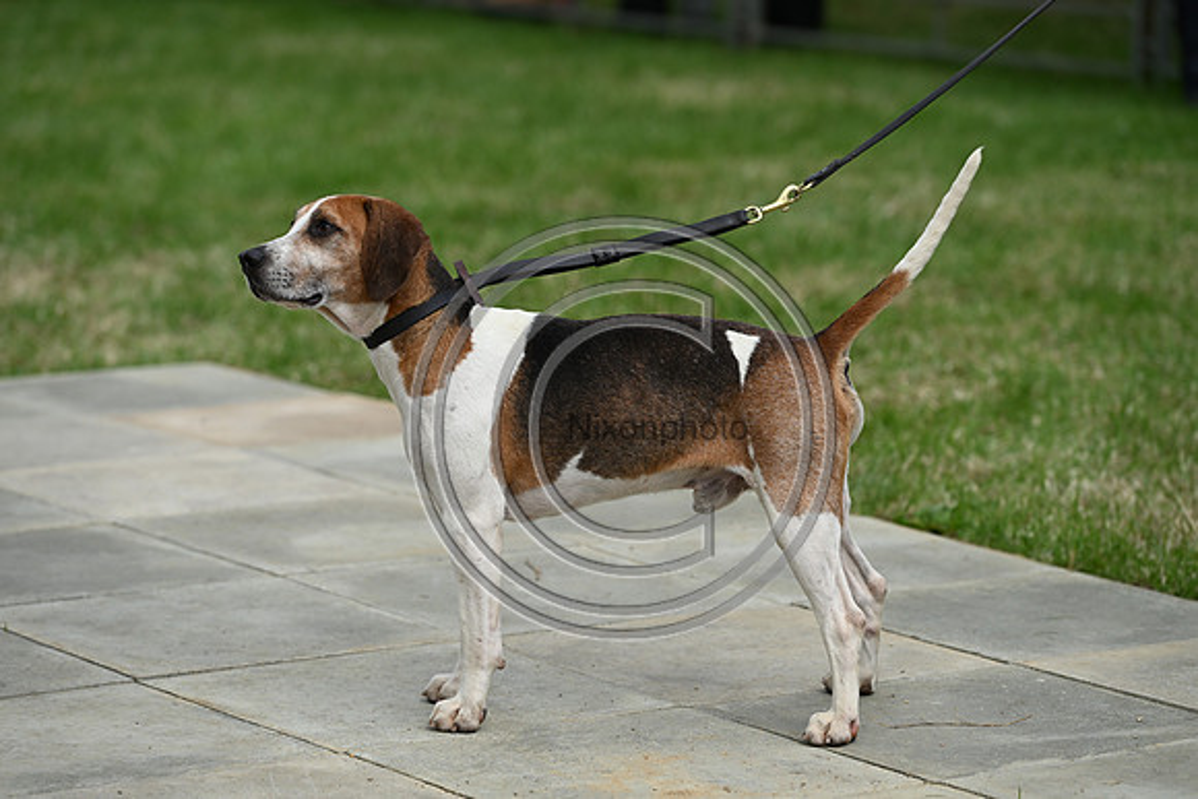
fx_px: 5492
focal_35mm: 165
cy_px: 400
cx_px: 599
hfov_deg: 12.4
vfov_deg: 8.3
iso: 200
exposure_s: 1/1250
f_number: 4.5
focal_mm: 165
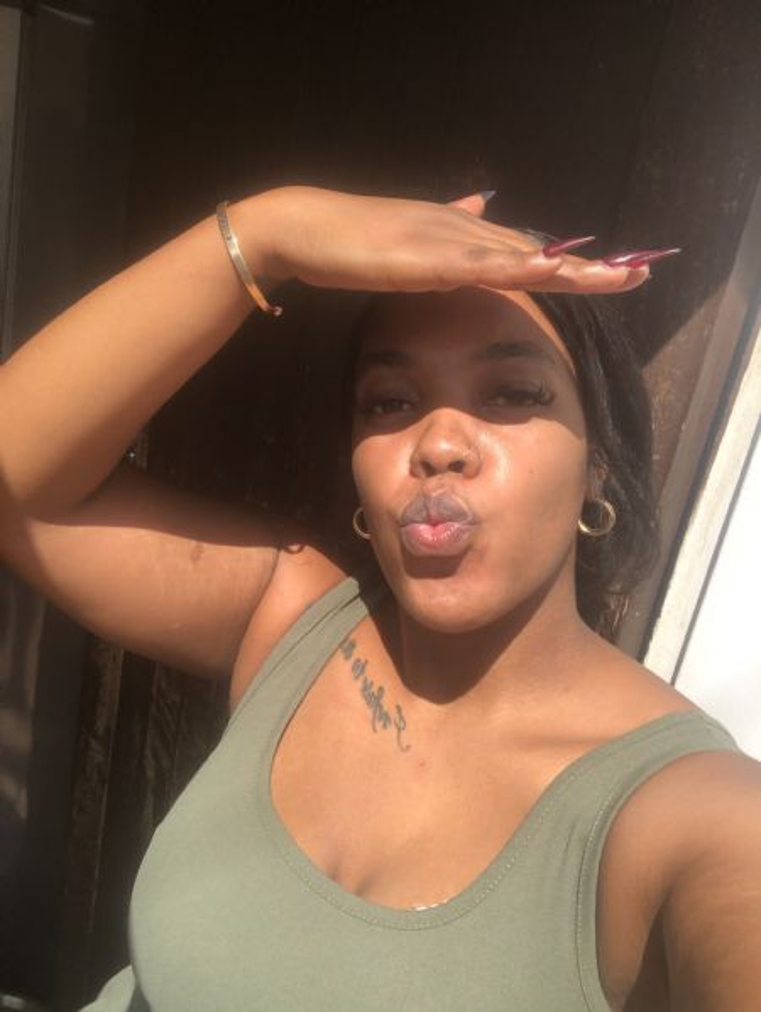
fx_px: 937
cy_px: 506
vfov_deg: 56.8
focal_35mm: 32
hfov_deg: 44.2
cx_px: 380
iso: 20
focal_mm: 2.87
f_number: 2.2
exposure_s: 1/592
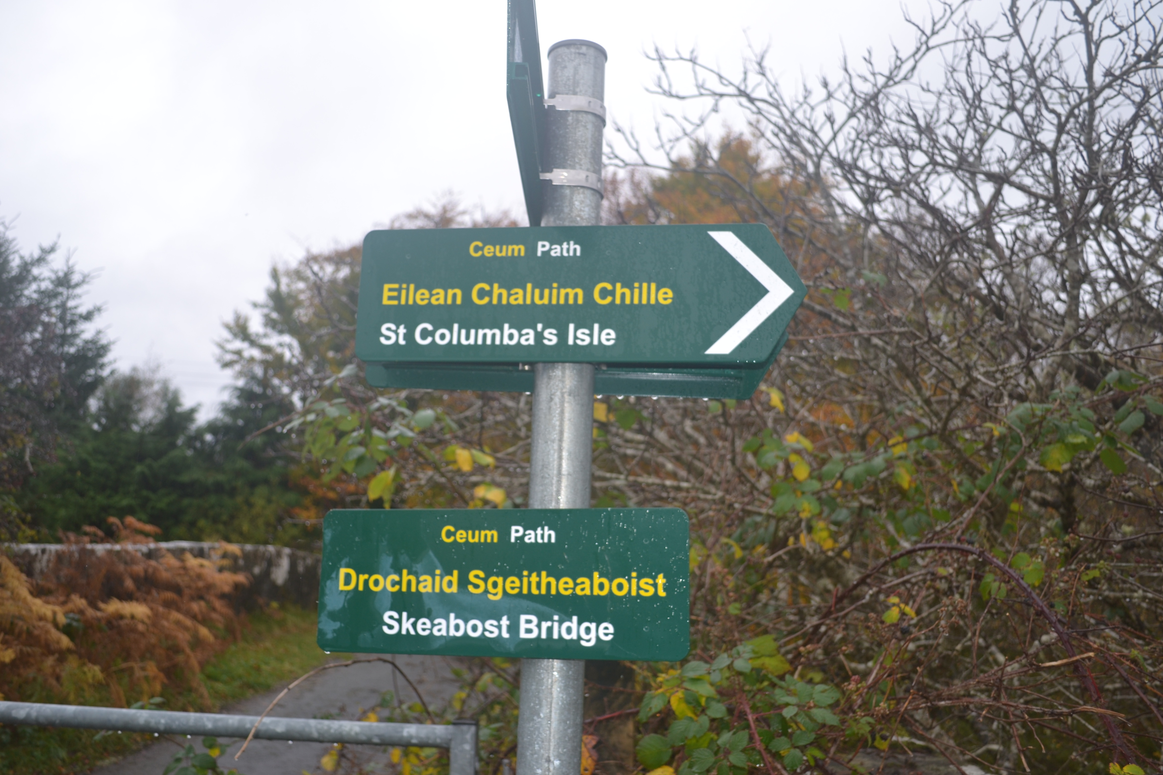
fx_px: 1066
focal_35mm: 33
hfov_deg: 57.2
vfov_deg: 40.0
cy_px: 388
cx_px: 582
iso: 100
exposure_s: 1/50
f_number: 3.8
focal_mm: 22
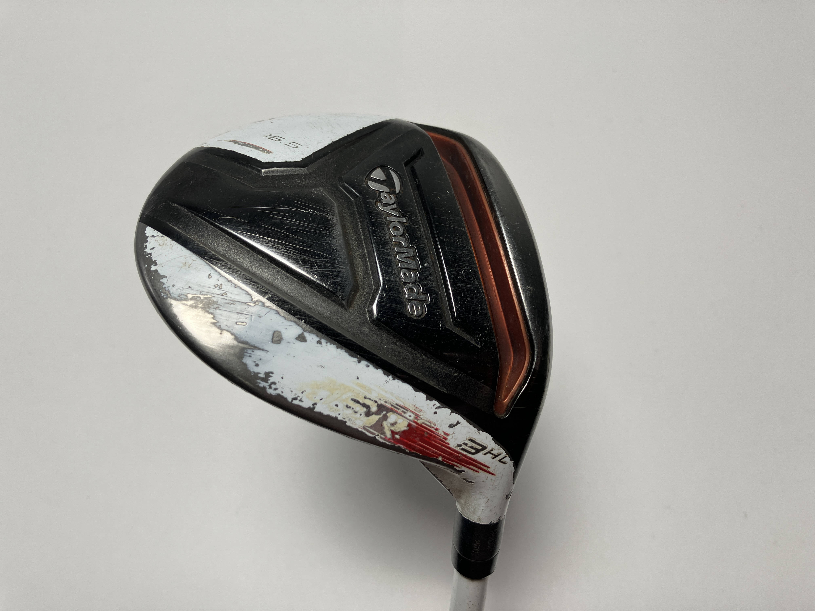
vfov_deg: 49.7
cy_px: 306
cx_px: 408
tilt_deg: -65.8
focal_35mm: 28
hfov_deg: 63.4
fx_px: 659
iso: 32
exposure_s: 1/415
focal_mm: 3.99
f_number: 1.8
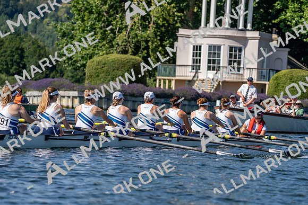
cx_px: 154
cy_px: 102
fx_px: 1711
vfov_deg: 6.9
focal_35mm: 200
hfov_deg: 10.3
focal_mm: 200
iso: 160
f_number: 5.6
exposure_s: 1/1600
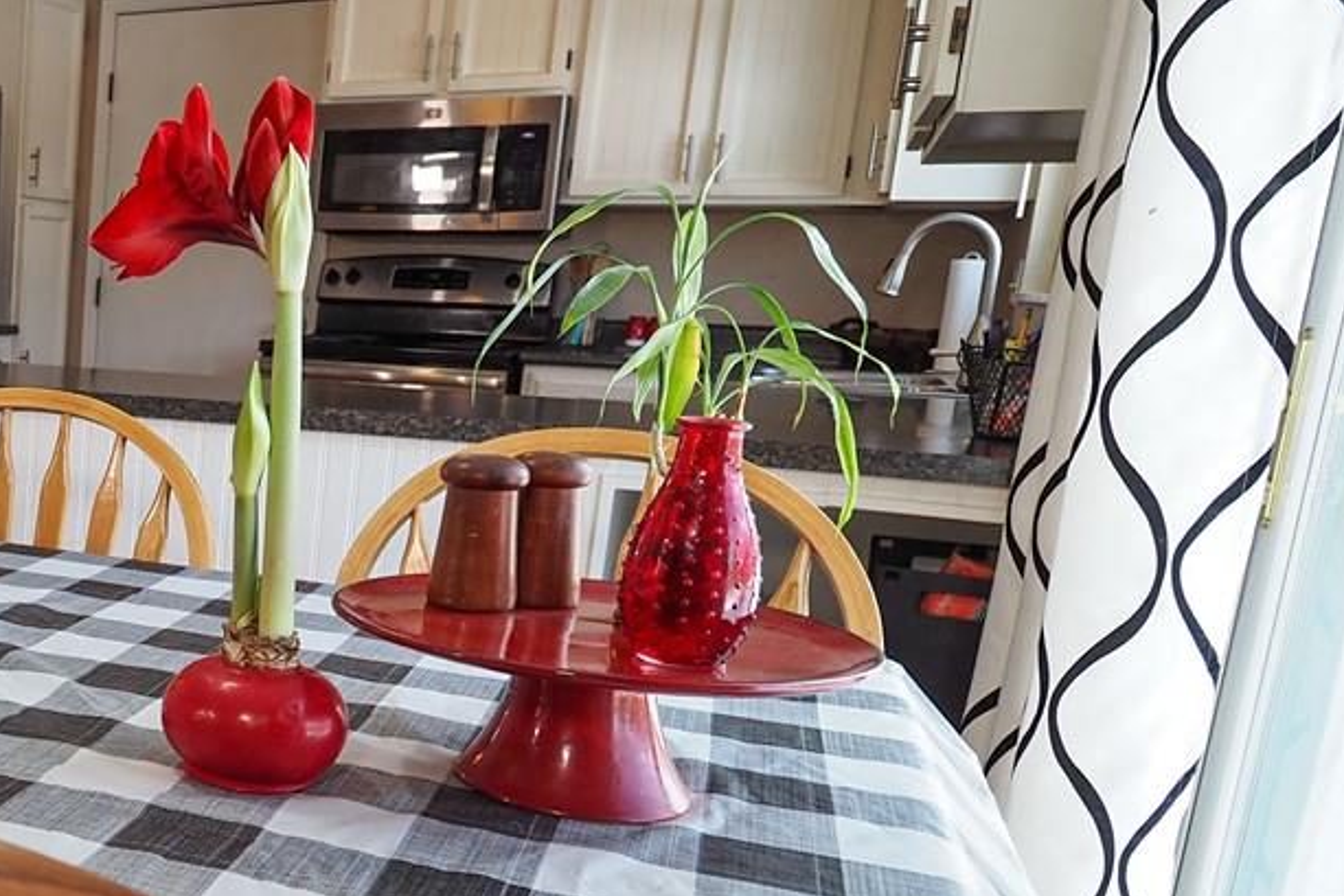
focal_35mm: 38
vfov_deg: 34.8
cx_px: -114
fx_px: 1419
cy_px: 574
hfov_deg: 41.2
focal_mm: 7
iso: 200
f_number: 2.8
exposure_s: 1/60
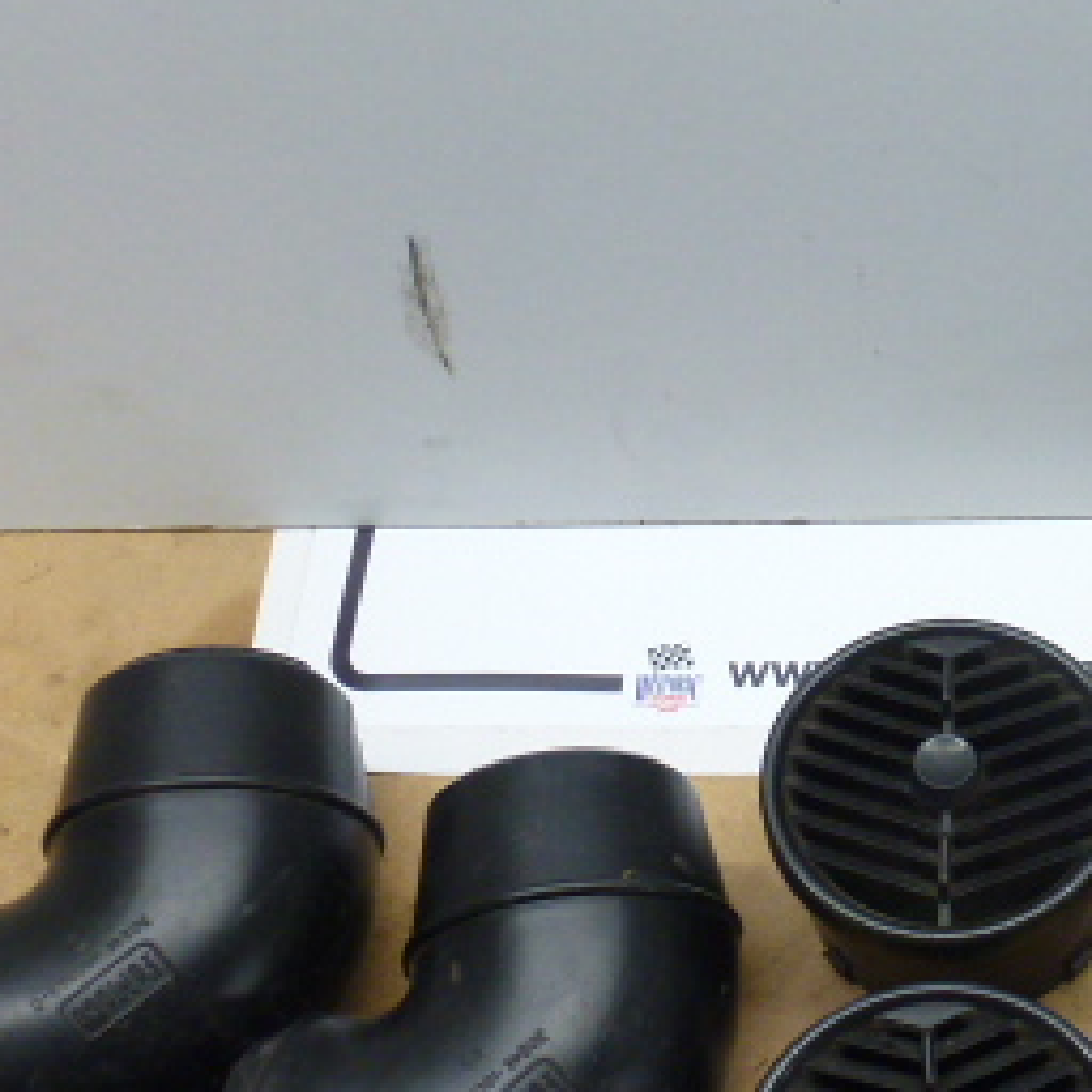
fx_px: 1892
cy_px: 832
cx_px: 1092
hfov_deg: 30.0
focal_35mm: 53
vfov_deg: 31.6
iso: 250
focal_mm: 4.3
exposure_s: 1/60
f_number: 3.3
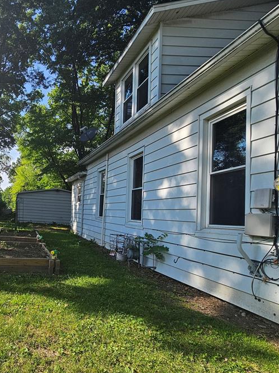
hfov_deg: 55.4
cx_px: 18
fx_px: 215
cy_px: 203
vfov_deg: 81.6
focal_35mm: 20
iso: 50
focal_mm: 2.2
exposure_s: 1/968
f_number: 2.2
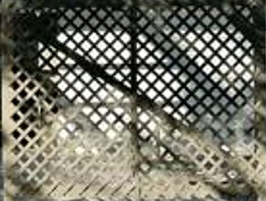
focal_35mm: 111
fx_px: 854
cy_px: 39
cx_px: -110
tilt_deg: -0.9
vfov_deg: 13.3
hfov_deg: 16.4
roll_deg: -0.8
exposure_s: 1/853
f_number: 1.78
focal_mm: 6.76
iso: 80
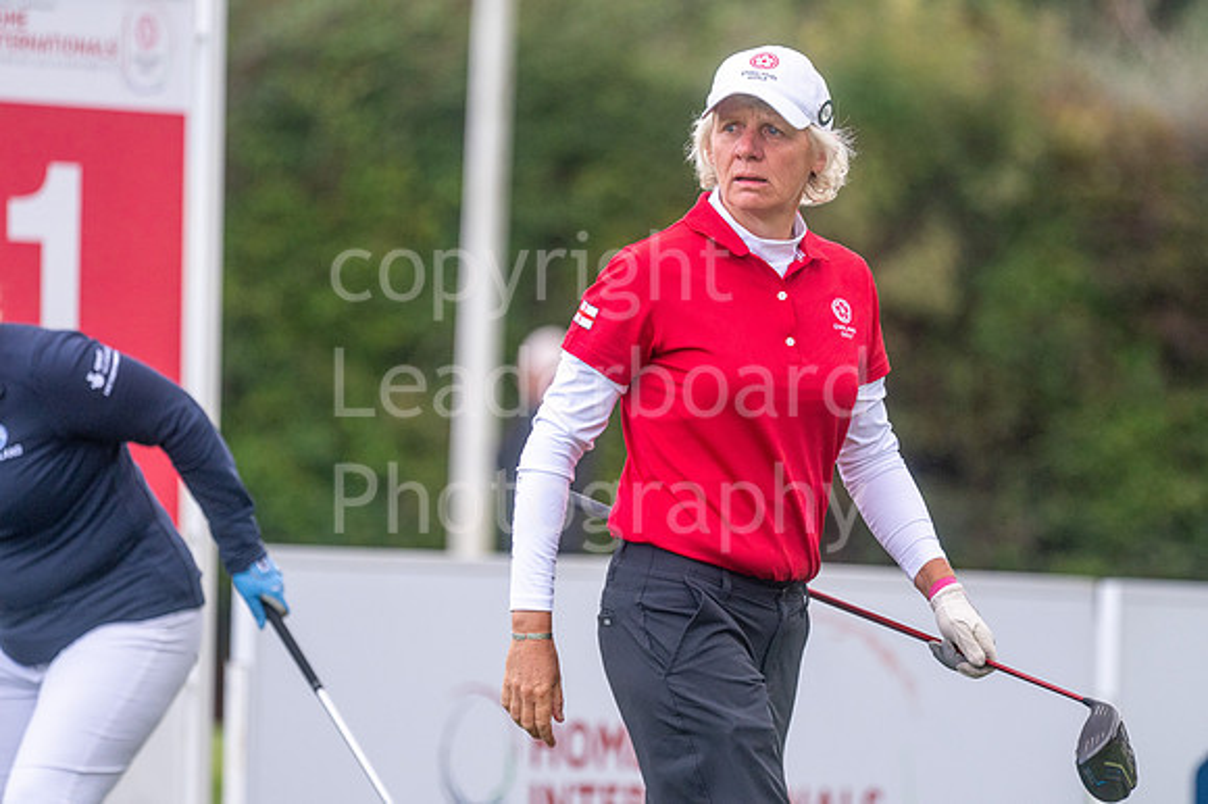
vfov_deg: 3.1
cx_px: 604
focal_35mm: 450
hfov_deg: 4.6
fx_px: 15091
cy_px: 402
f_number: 4.5
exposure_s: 1/1000
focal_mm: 300
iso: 400
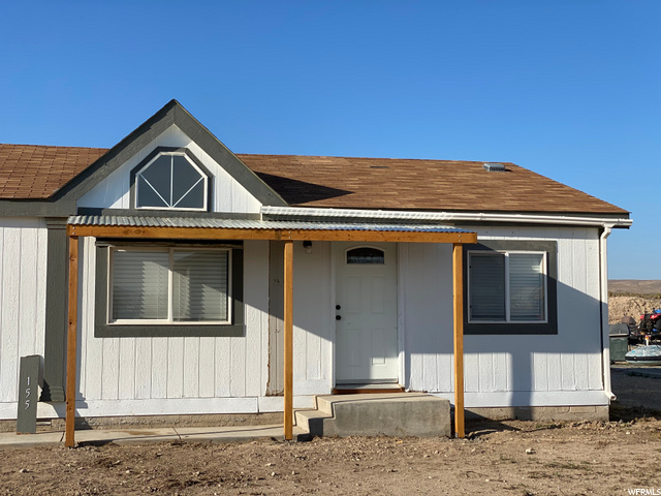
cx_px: 330
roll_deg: +0.2
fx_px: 993
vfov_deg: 28.0
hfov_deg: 36.8
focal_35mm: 52
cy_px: 248
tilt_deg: +3.6
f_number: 2
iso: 20
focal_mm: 6
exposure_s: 1/1845
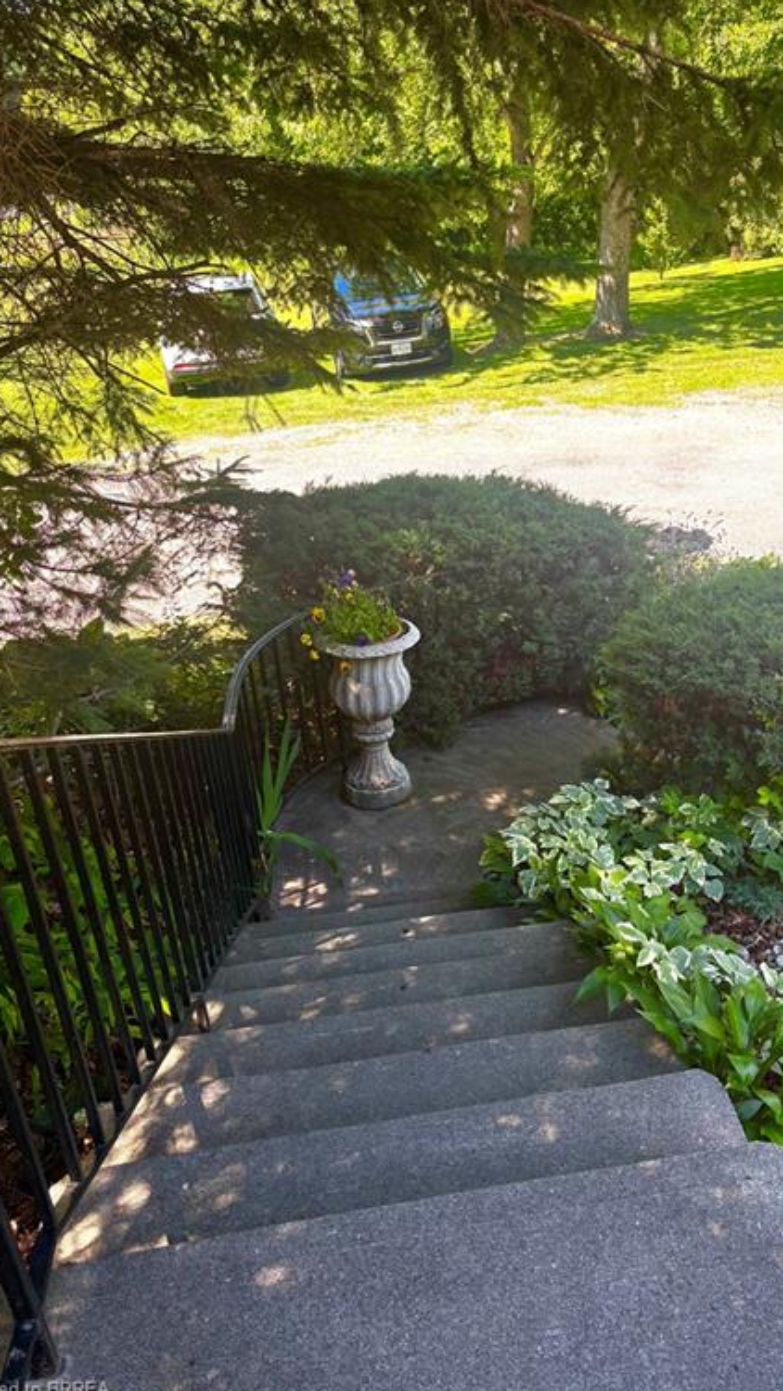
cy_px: 690
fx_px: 1070
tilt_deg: -27.7
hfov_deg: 40.0
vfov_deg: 66.1
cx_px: 477
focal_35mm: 29
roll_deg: +2.7
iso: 40
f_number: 1.6
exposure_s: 1/216
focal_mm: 5.96
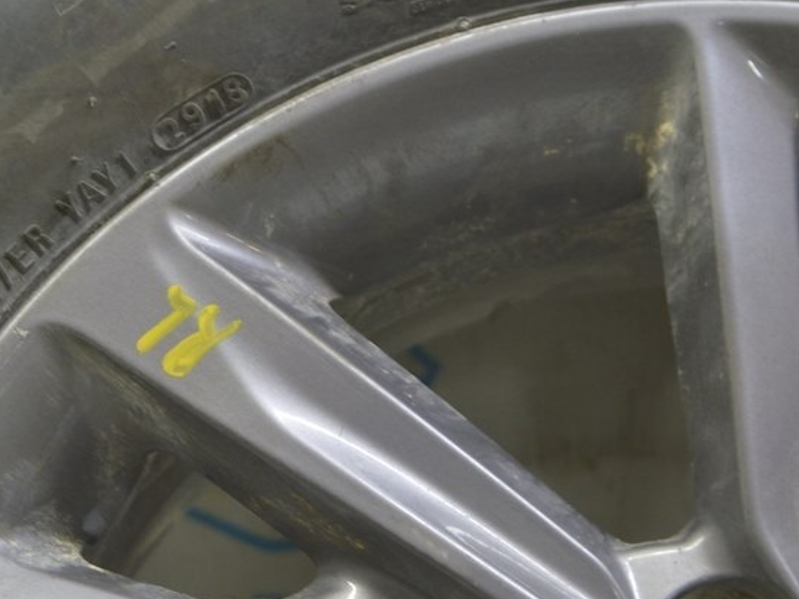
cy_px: 374
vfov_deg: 11.4
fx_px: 3001
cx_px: 192
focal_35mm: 130
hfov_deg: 15.1
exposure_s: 1/20
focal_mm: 48
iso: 400
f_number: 5.6
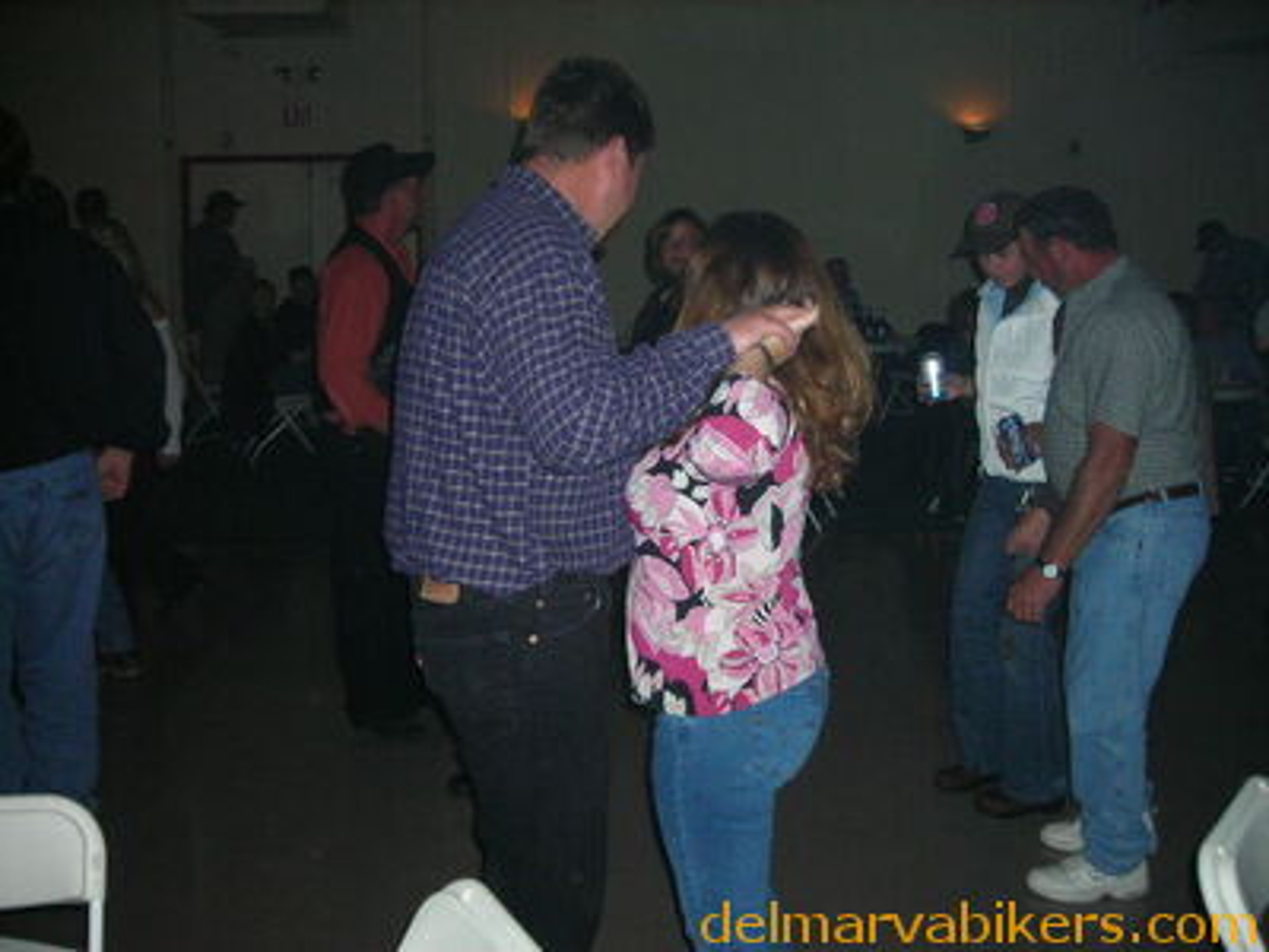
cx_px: 634
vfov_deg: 37.7
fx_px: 1393
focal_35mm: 38
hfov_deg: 49.0
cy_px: 476
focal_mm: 6.3
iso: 173
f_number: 3.2
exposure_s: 1/60.1
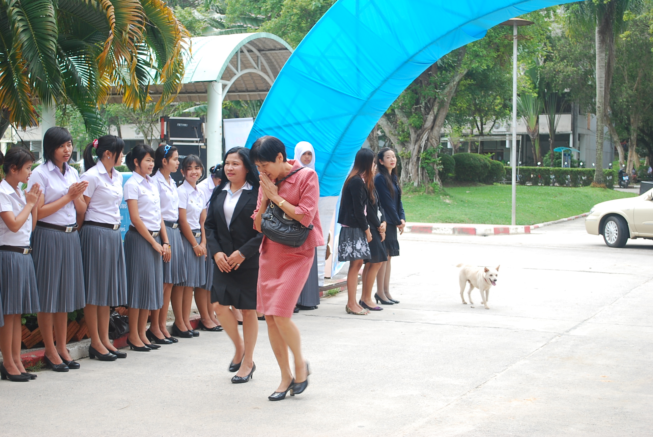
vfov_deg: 23.8
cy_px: 218
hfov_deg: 35.0
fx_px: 1035
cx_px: 326
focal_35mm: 57
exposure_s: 1/100
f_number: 5.3
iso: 200
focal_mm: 38
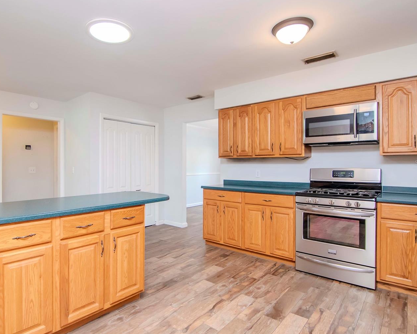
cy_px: 163
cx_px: 180
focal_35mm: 20
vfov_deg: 69.2
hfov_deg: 81.1
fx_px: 242
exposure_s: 1/100
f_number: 4
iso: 1250
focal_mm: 11
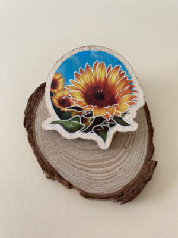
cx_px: 89
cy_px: 119
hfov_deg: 54.9
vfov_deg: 69.4
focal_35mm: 25
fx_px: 171
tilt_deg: -63.1
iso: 80
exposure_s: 1/122
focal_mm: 4.25
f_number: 1.8
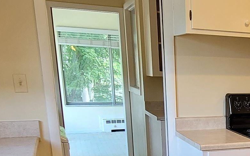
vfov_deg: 22.6
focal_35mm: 54
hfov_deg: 32.5
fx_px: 368
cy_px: 173
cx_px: 281
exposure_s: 1/60
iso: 200
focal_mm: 2.2
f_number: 2.2
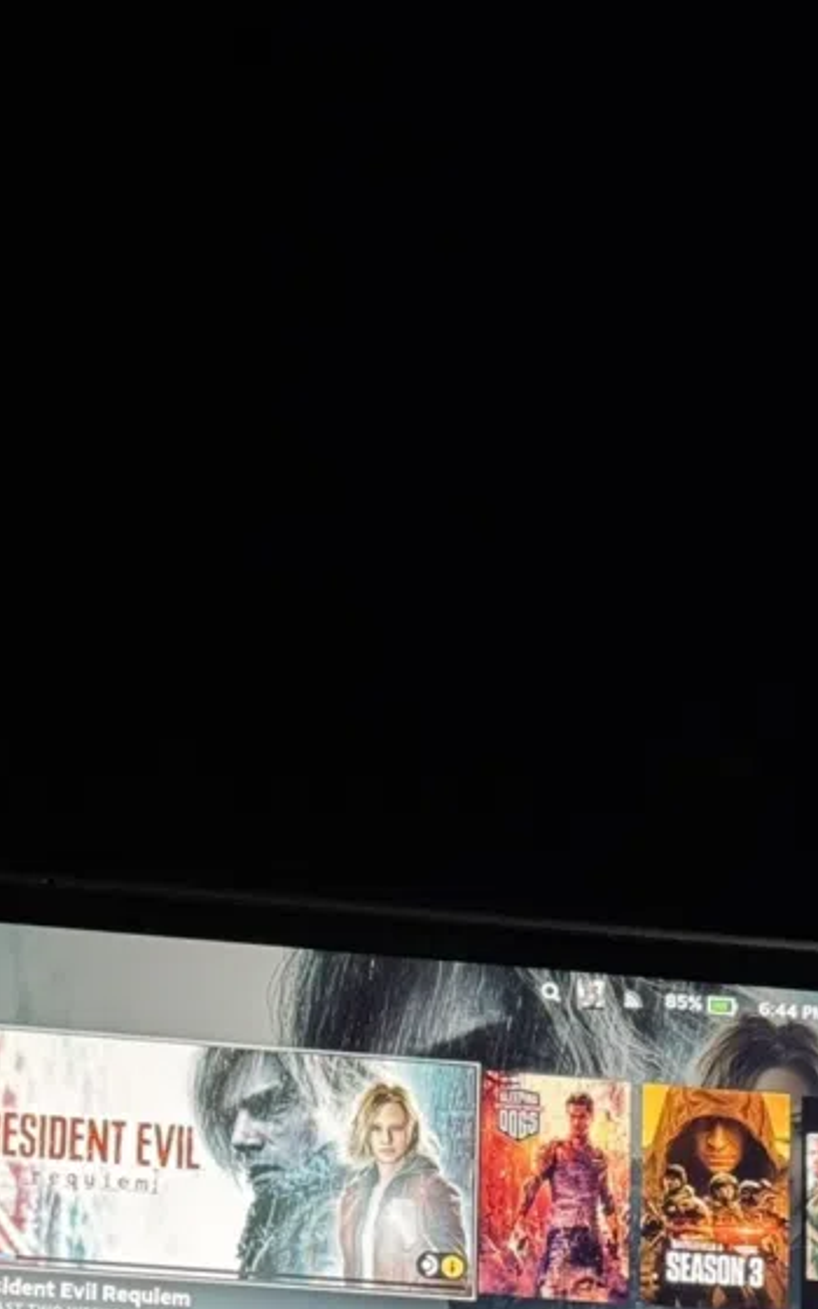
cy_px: 1212
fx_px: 4423
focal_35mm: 124
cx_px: 458
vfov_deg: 16.6
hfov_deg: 10.6
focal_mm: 6.76
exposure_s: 1/60
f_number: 1.78
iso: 160
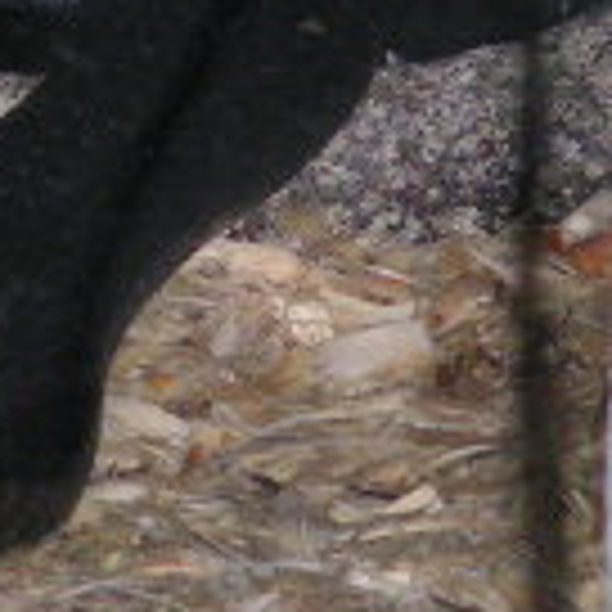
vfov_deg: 3.8
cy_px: -261
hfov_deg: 3.8
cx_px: -459
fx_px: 9221
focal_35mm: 461
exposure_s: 1/111
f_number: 3.6
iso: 160
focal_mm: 17.1
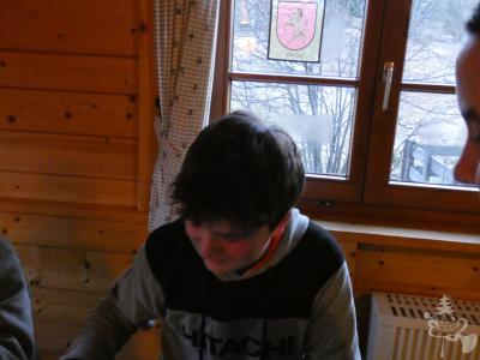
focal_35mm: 38
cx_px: 240
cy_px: 180
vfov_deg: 37.7
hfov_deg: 49.0
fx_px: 527
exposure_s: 1/25
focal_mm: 6.8
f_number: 3.5
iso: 1600
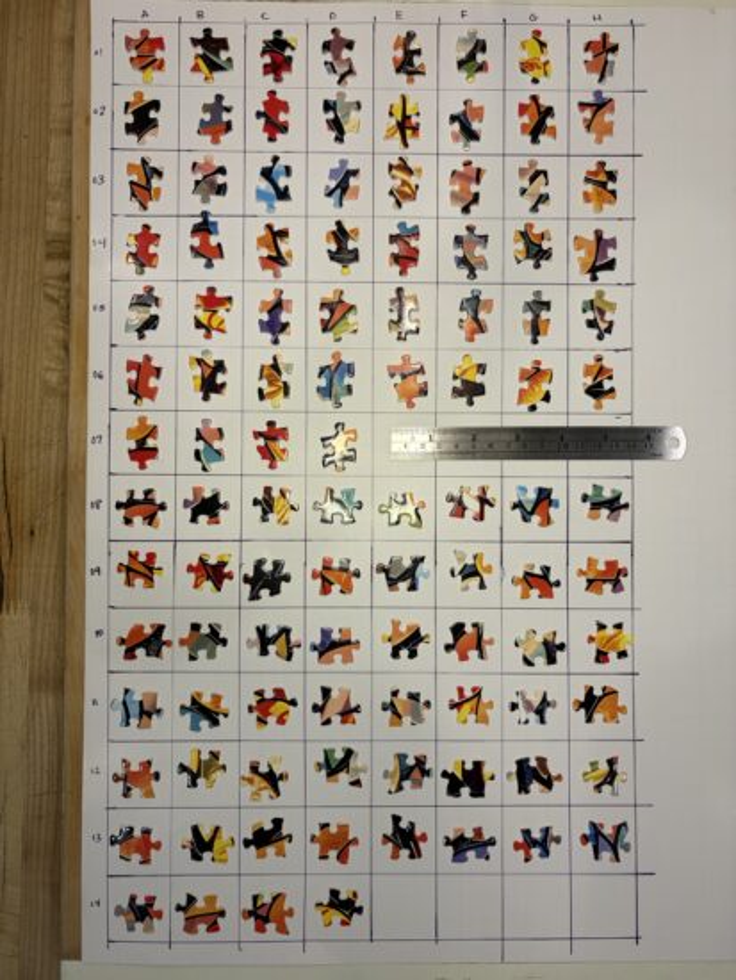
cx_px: 368
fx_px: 737
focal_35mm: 26
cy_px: 490
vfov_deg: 67.3
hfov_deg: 53.1
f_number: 1.6
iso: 40
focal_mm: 5.96
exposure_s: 1/135
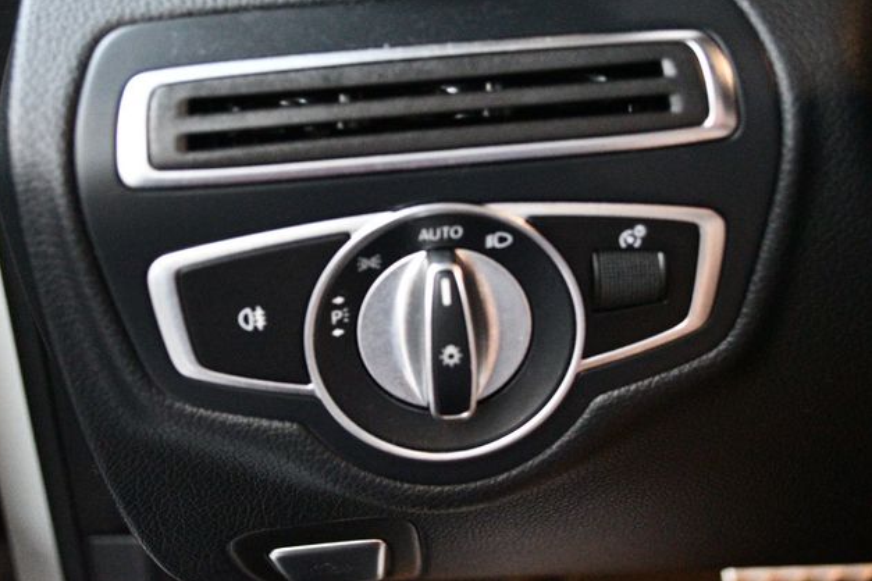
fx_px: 1259
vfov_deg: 26.0
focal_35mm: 52
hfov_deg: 38.2
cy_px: 290
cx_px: 433
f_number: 5
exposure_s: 1/60
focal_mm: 34
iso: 11400
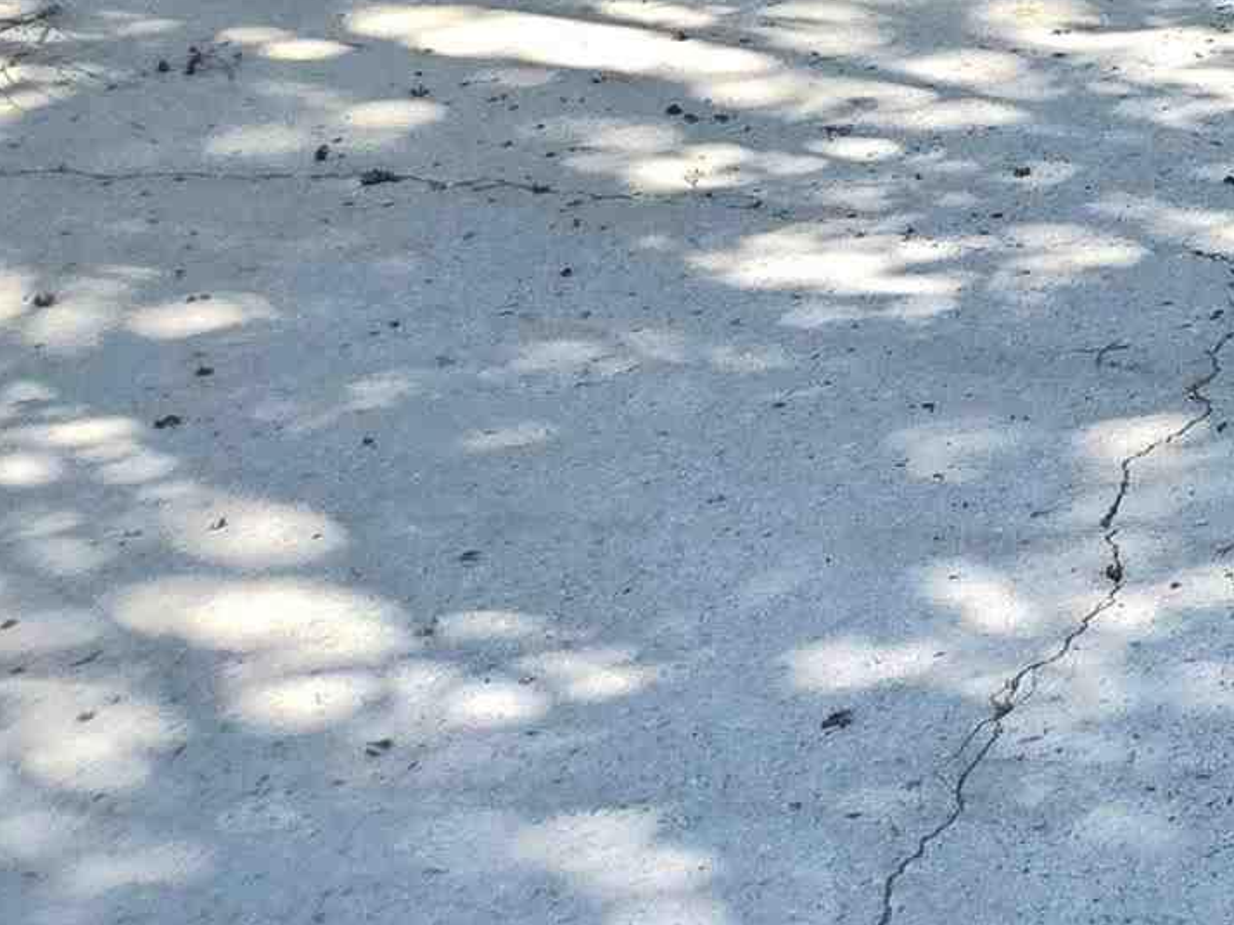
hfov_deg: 15.6
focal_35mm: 99
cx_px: 2482
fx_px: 3528
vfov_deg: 12.6
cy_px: -1065
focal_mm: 5.4
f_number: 1.8
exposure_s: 1/1429
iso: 80
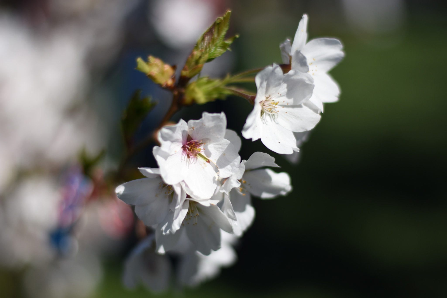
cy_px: 149
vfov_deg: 18.2
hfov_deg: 27.0
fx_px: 931
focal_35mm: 75
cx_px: 224
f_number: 1.8
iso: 125
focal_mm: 50
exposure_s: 1/8000
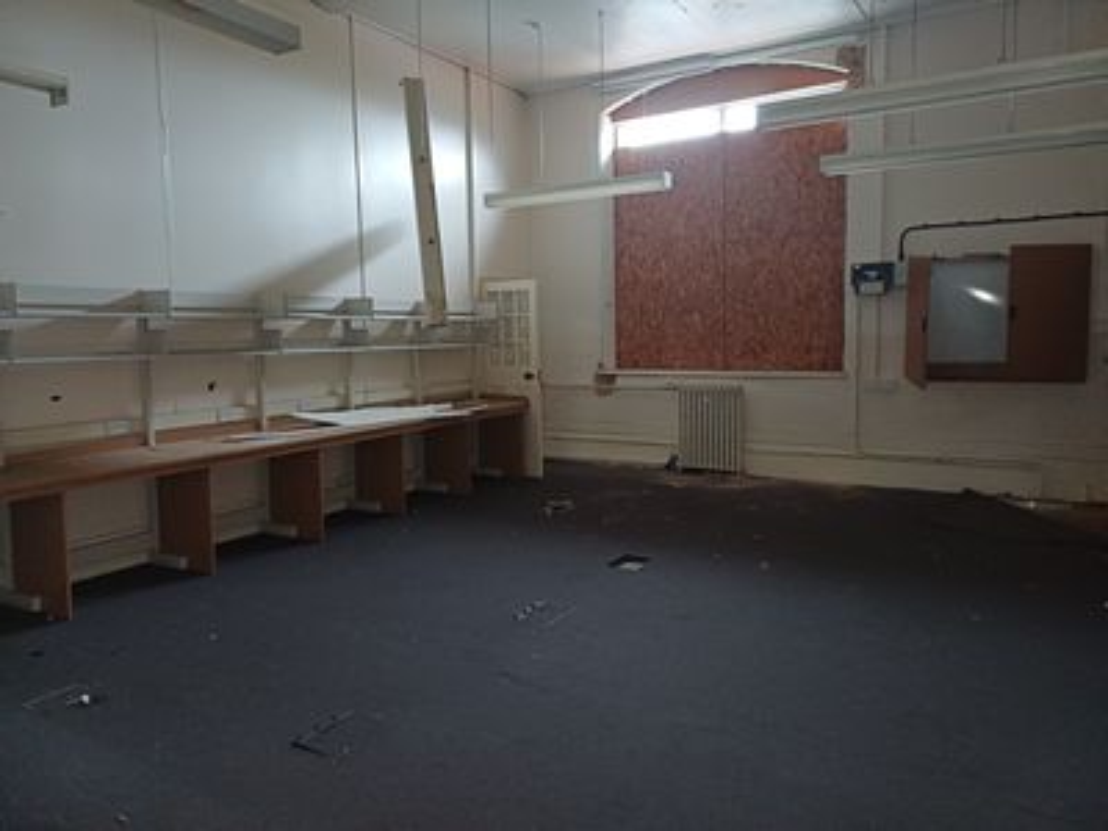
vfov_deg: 54.9
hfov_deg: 69.4
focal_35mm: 25
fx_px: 800
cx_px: 554
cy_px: 416
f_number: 1.8
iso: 640
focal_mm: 4.65
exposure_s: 1/25
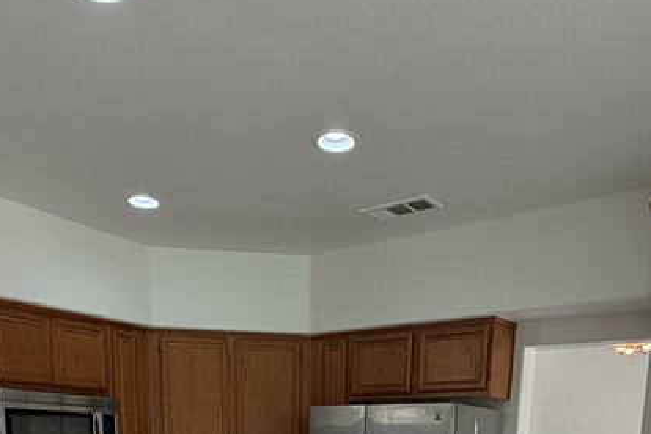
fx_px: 651
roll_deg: -0.7
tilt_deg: -11.4
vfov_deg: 29.0
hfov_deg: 53.1
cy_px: 582
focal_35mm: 36
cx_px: 324
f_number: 2.2
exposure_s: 1/120
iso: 64
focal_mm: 2.22
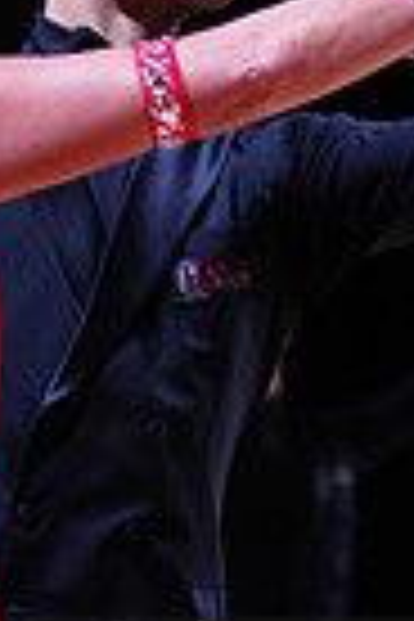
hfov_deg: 3.4
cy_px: 770
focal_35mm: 404
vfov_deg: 5.1
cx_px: 241
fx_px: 6968
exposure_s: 1/500
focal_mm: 96
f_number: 2.8
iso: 640
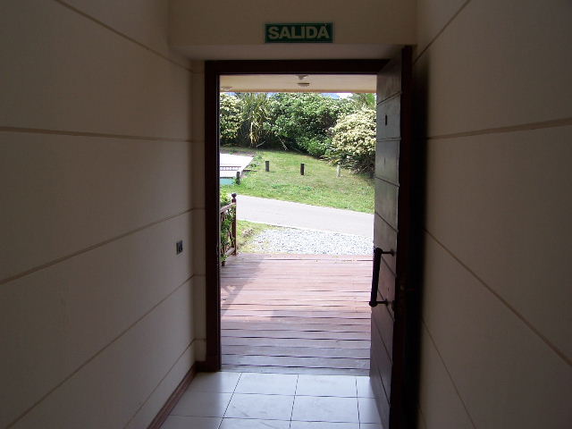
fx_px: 628
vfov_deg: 37.7
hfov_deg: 49.0
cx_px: 286
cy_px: 214
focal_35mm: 38
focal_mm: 6.3
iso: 80
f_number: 2.8
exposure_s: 1/400
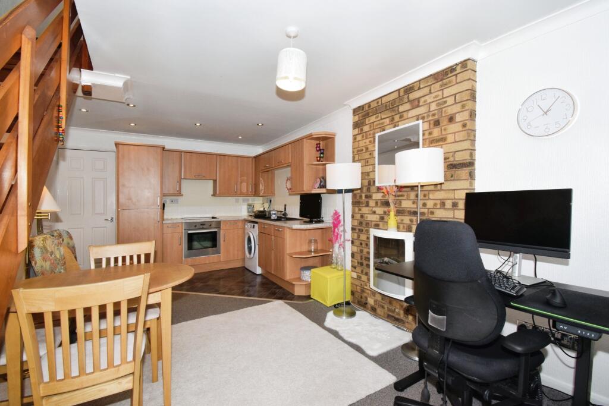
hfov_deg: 100.4
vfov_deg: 77.3
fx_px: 254
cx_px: 304
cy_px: 203
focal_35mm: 15
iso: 1000
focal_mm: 10
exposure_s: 1/60
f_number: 11
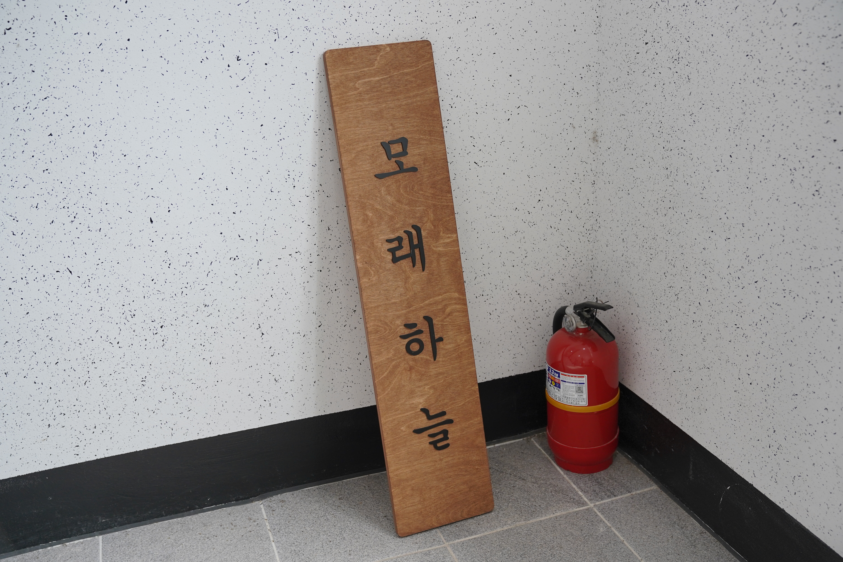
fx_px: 913
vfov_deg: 34.2
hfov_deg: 49.6
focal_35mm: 39
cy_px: 281
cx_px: 422
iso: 800
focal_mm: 39
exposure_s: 1/200
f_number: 3.5
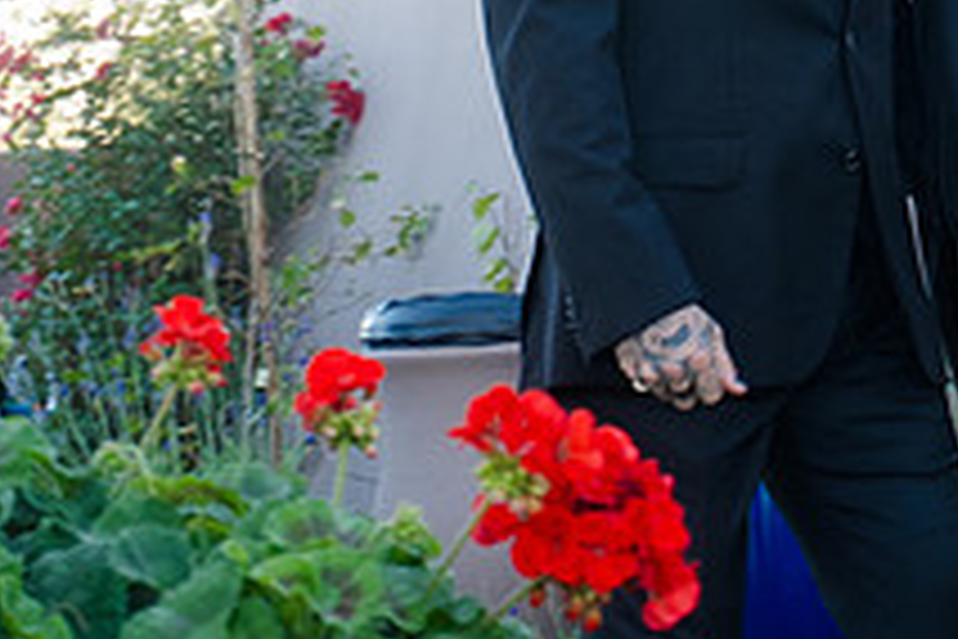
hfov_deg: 14.1
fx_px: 3805
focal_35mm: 143
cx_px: 973
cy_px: -281
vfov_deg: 9.4
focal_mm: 35
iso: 200
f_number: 4
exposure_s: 1/125
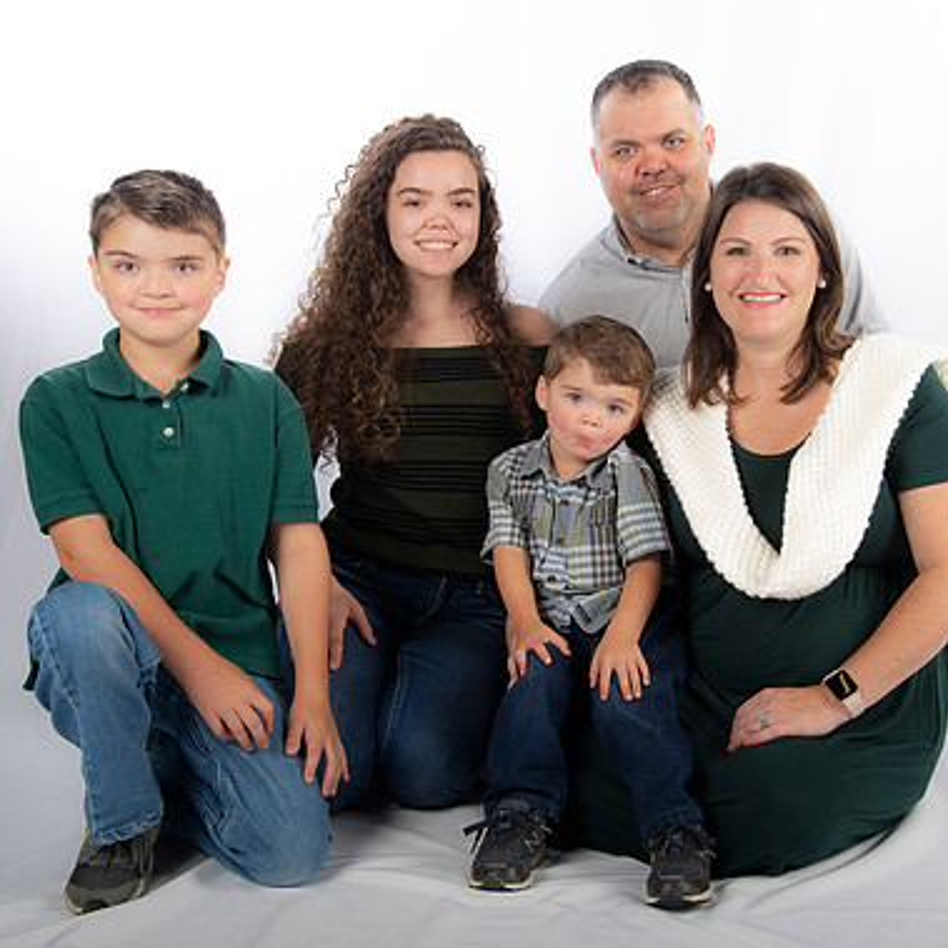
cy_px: 470
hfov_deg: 32.7
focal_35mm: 52
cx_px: 565
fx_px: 1611
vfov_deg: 32.8
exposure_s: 1/200
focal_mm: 40
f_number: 5.6
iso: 100
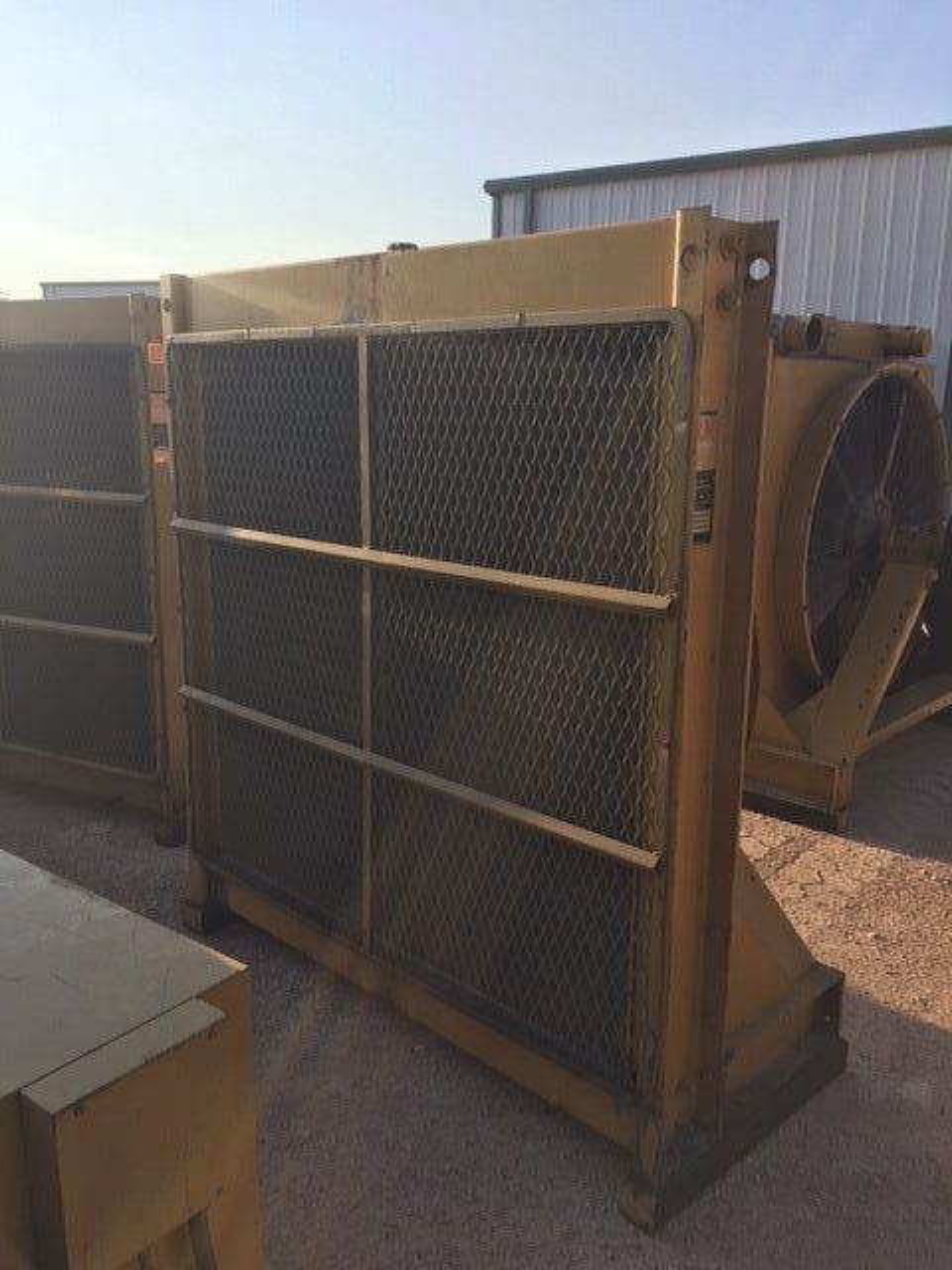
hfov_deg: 48.2
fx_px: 1063
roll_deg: -0.5
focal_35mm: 29
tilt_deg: -14.3
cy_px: 635
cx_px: 476
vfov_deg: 61.7
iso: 32
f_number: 2.2
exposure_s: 1/1236
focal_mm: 4.15
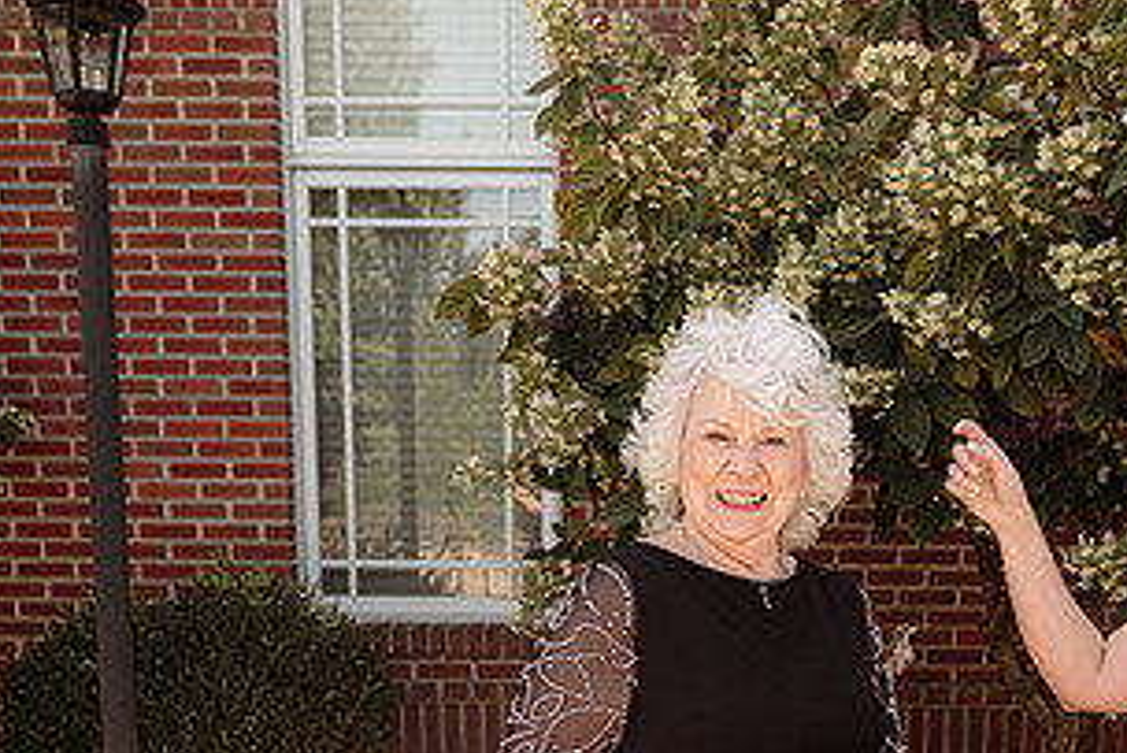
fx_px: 1503
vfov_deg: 27.0
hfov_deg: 40.9
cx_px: 682
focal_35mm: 48
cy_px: 702
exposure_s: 1/640
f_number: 2.8
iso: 160
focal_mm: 24
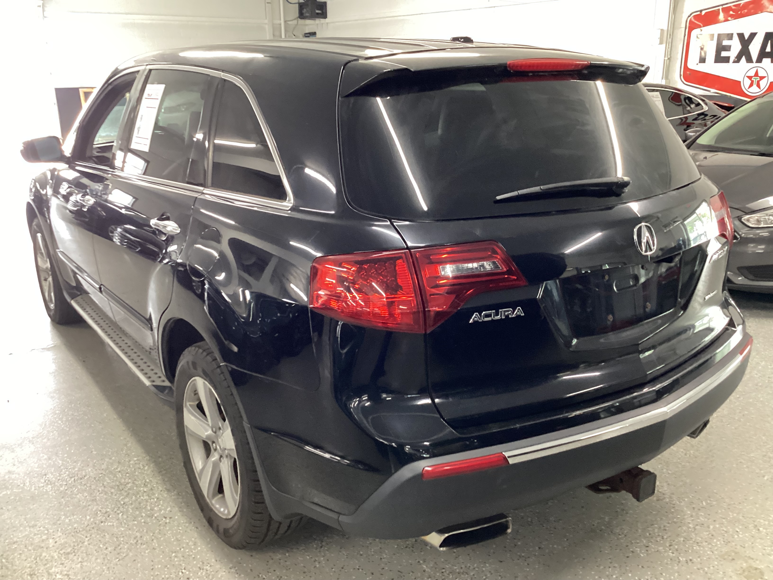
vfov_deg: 45.4
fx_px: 692
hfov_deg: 58.4
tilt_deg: -19.9
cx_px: 386
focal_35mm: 31
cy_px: 290
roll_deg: -0.4
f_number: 2.4
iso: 320
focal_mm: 3.3
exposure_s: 1/40
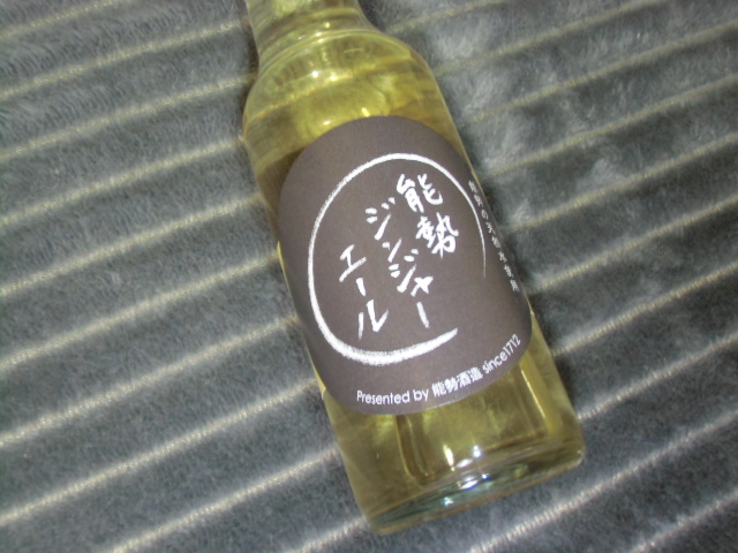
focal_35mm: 38
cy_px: 276
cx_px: 369
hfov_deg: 49.0
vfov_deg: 37.7
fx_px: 810
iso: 400
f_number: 3.9
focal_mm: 6.67
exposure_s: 1/8
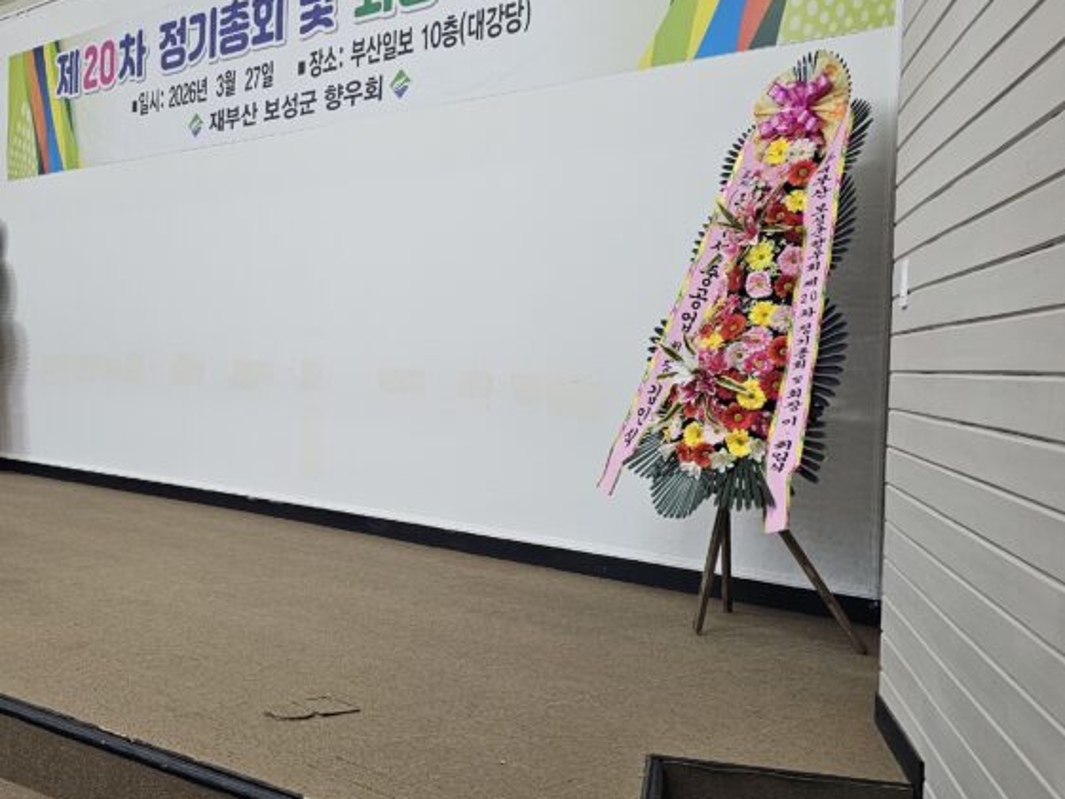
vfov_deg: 34.4
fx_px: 1292
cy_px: 416
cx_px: 243
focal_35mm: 42
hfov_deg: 43.1
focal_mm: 6.3
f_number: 1.7
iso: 320
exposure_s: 1/120
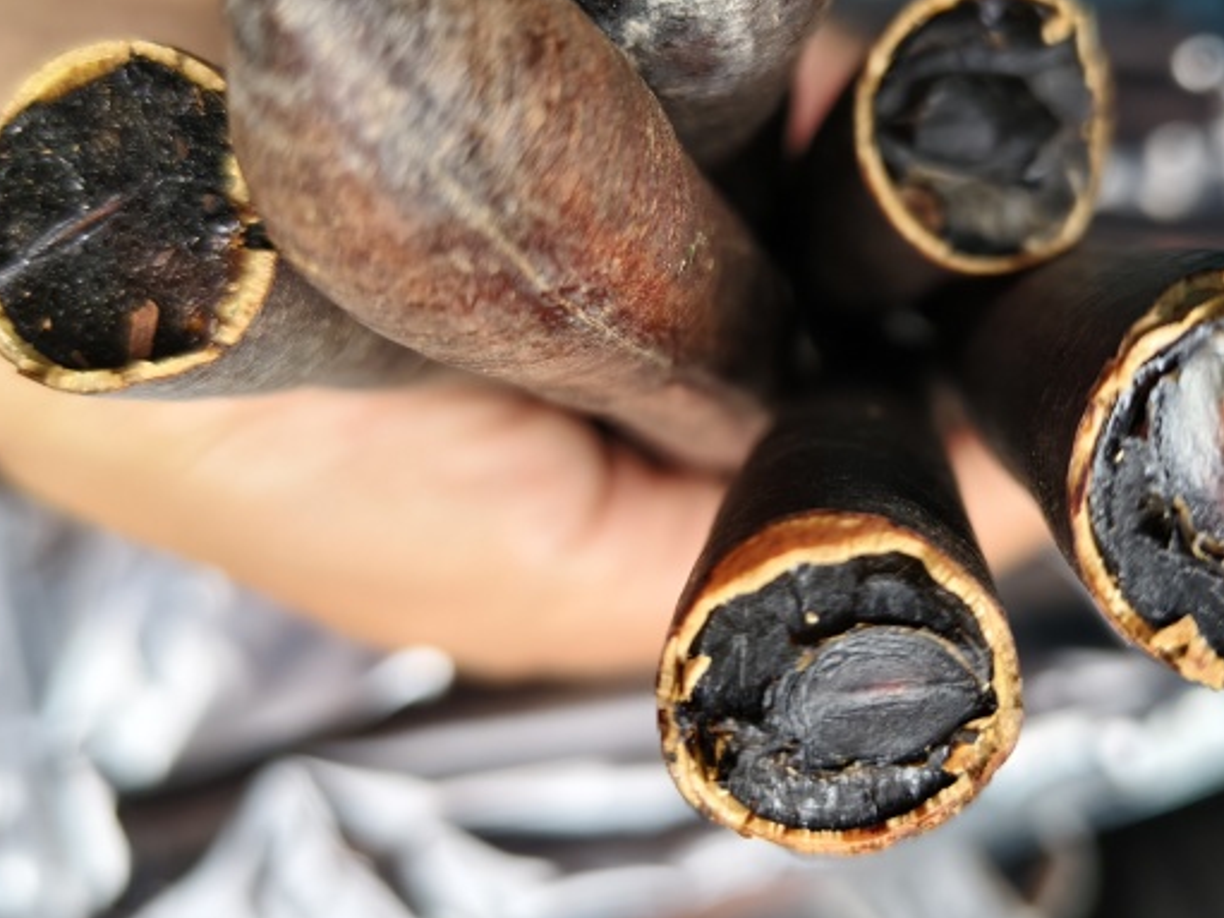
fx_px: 1273
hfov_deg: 50.5
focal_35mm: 36
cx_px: 810
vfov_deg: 39.4
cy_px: 360
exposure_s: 1/100
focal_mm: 5.56
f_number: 1.88
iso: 254
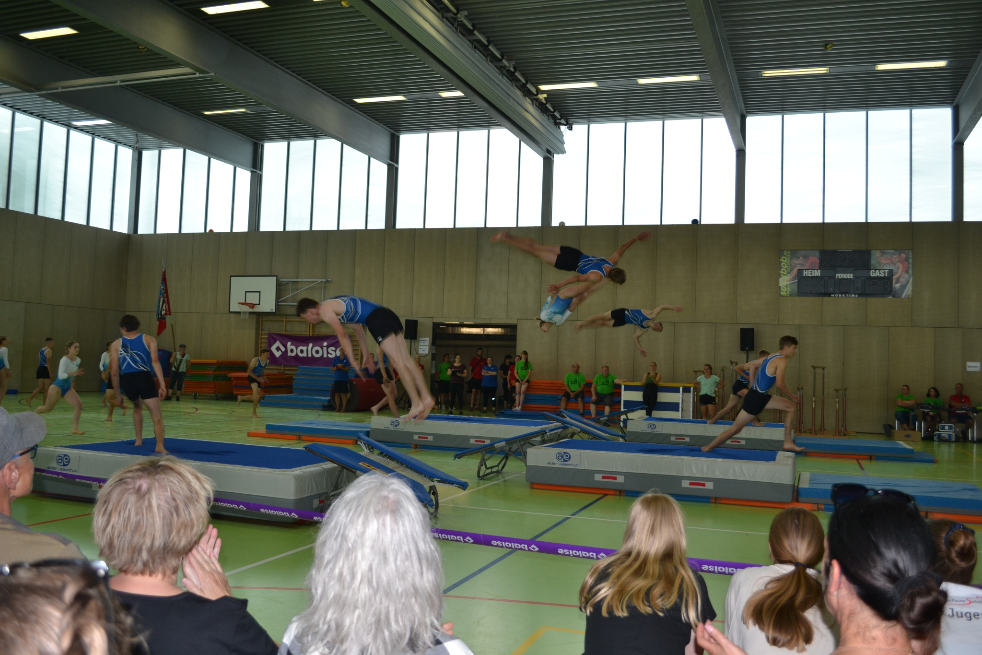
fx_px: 900
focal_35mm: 33
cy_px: 328
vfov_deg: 40.0
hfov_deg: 57.2
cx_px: 491
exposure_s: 1/125
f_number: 4
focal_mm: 22
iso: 140
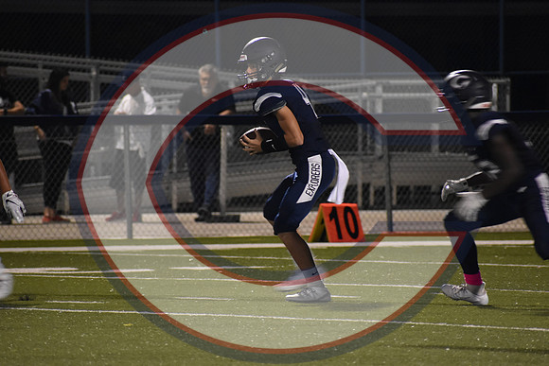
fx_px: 6864
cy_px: 183
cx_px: 274
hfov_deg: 4.6
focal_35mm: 450
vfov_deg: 3.1
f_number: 6.3
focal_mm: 300
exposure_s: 1/60
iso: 2800
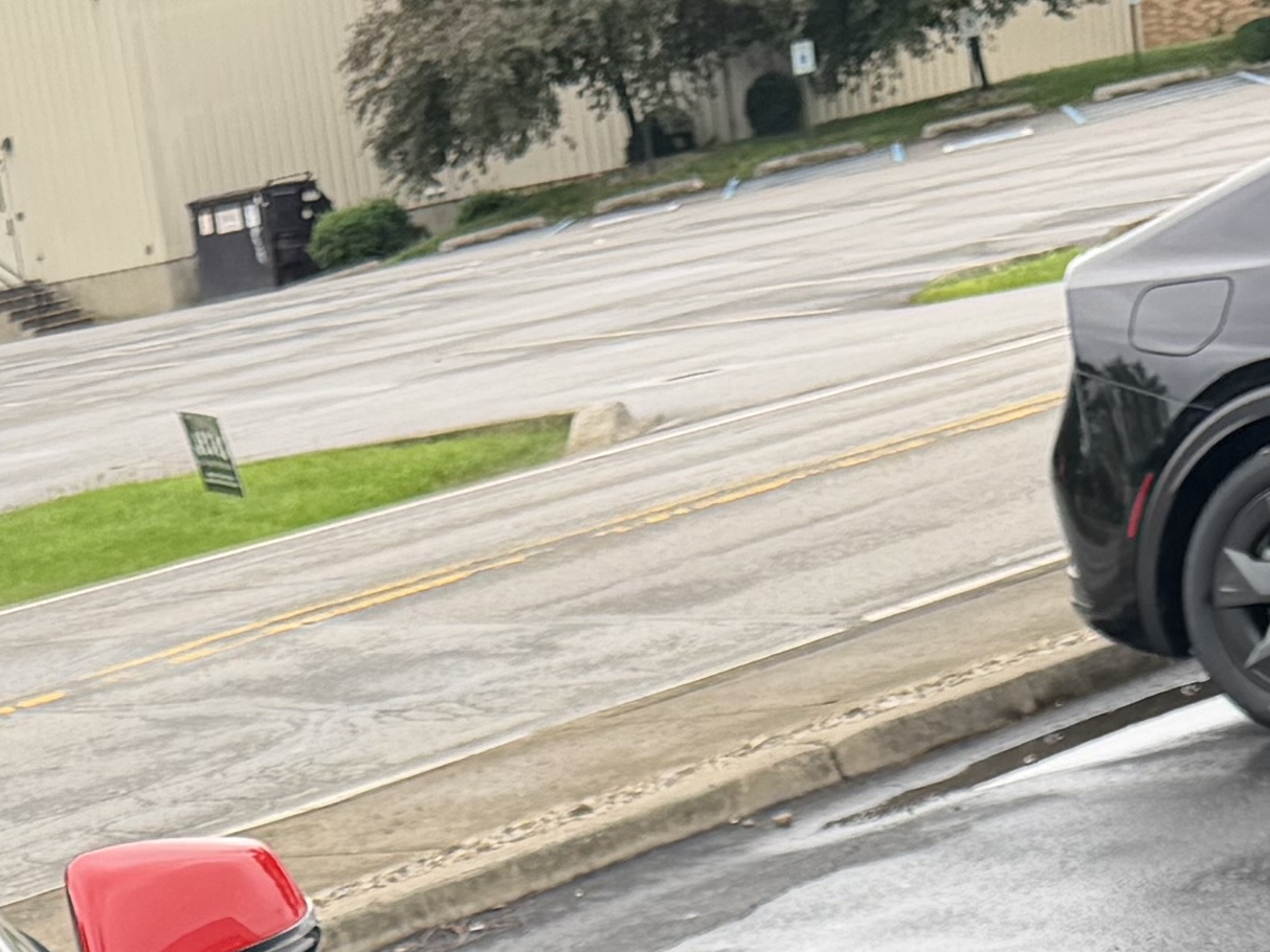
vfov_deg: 11.7
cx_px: 47
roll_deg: +13.2
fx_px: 4146
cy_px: 1907
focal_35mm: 113
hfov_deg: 17.1
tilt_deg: -21.8
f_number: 1.78
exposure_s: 1/1005
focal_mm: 6.76
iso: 80
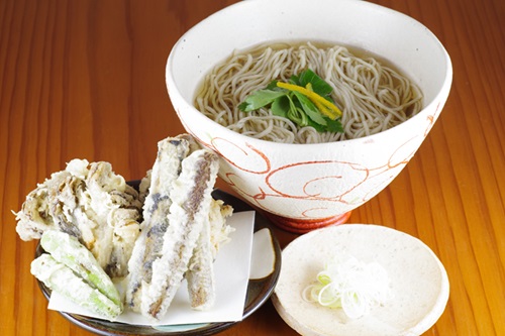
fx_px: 1262
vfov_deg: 15.2
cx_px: 252
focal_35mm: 90
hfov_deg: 22.6
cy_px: 168
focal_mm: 90
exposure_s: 1/6
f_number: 16
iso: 400
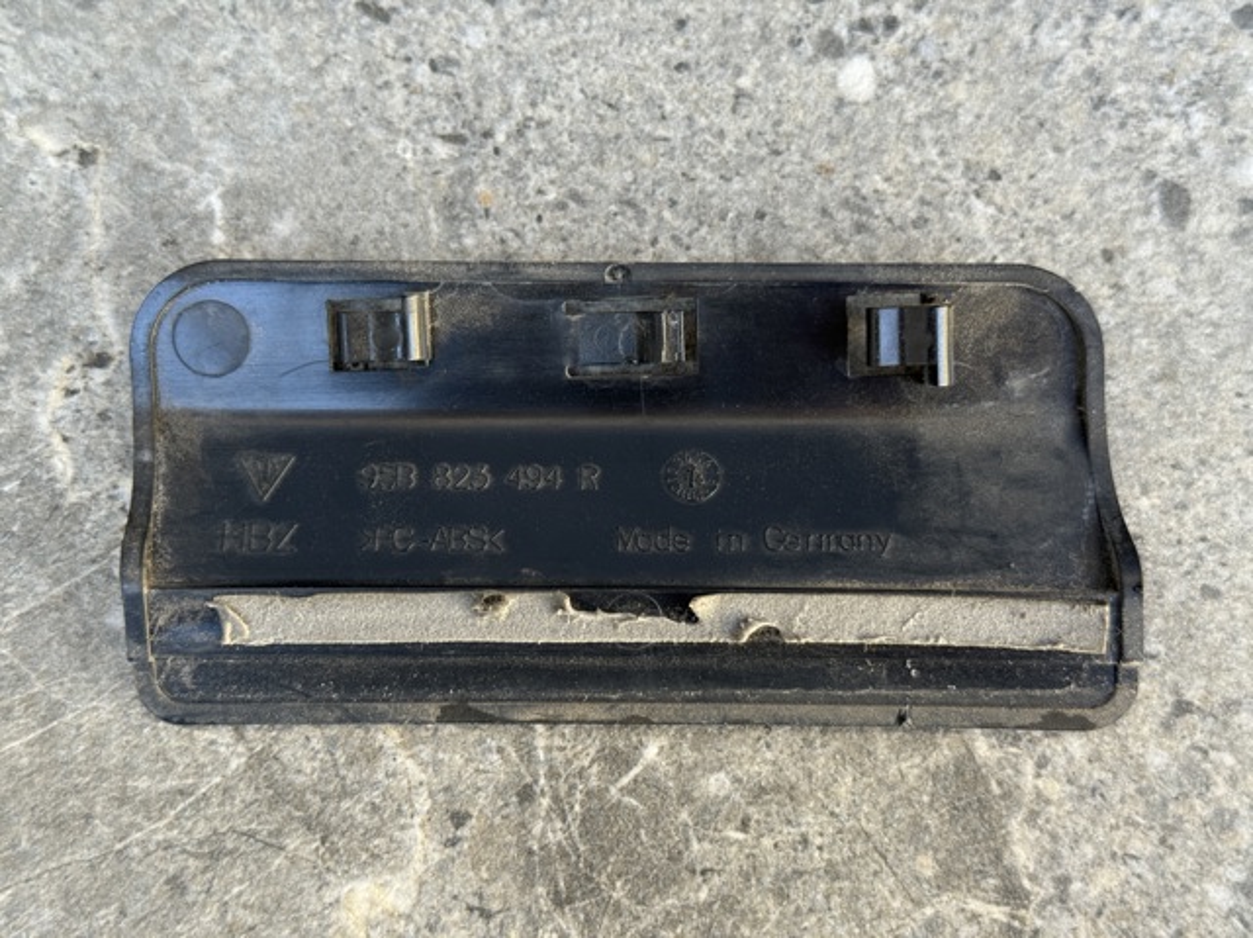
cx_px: 626
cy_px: 469
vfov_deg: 30.2
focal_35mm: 48
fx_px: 1736
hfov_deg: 39.7
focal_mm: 6.76
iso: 100
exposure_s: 1/73
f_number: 1.78
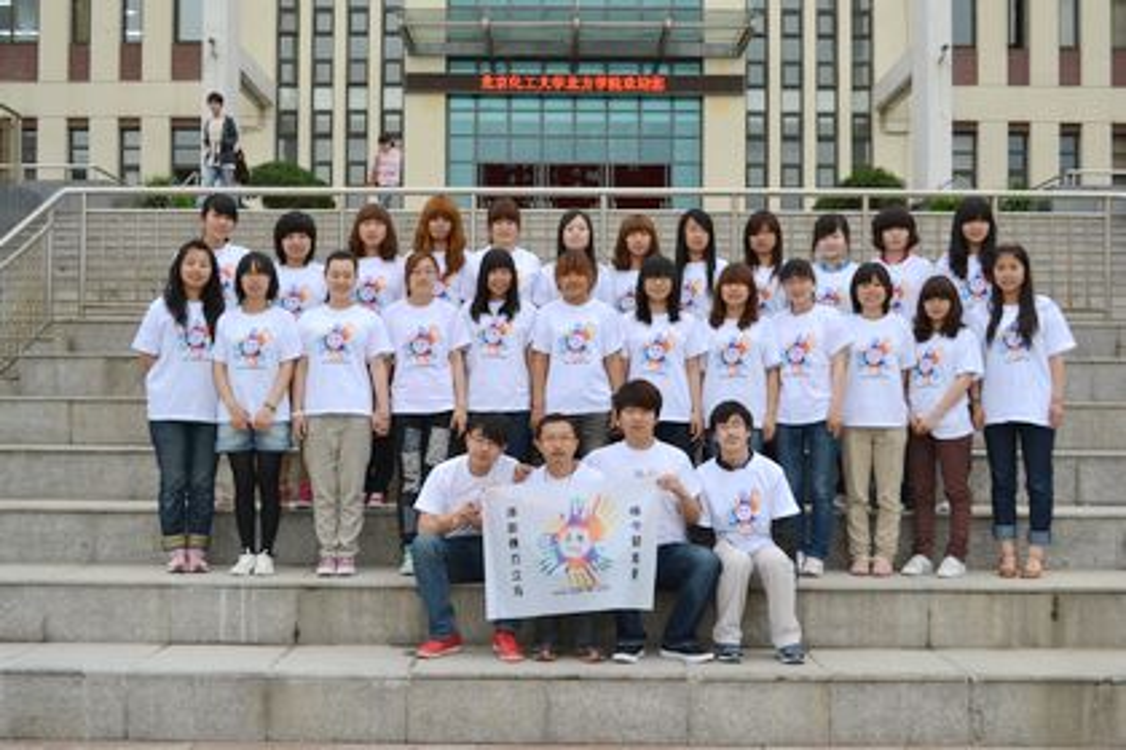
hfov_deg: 43.6
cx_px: 563
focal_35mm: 45
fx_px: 1407
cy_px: 375
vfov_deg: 29.9
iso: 250
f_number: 5.6
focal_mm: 30
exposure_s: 1/125
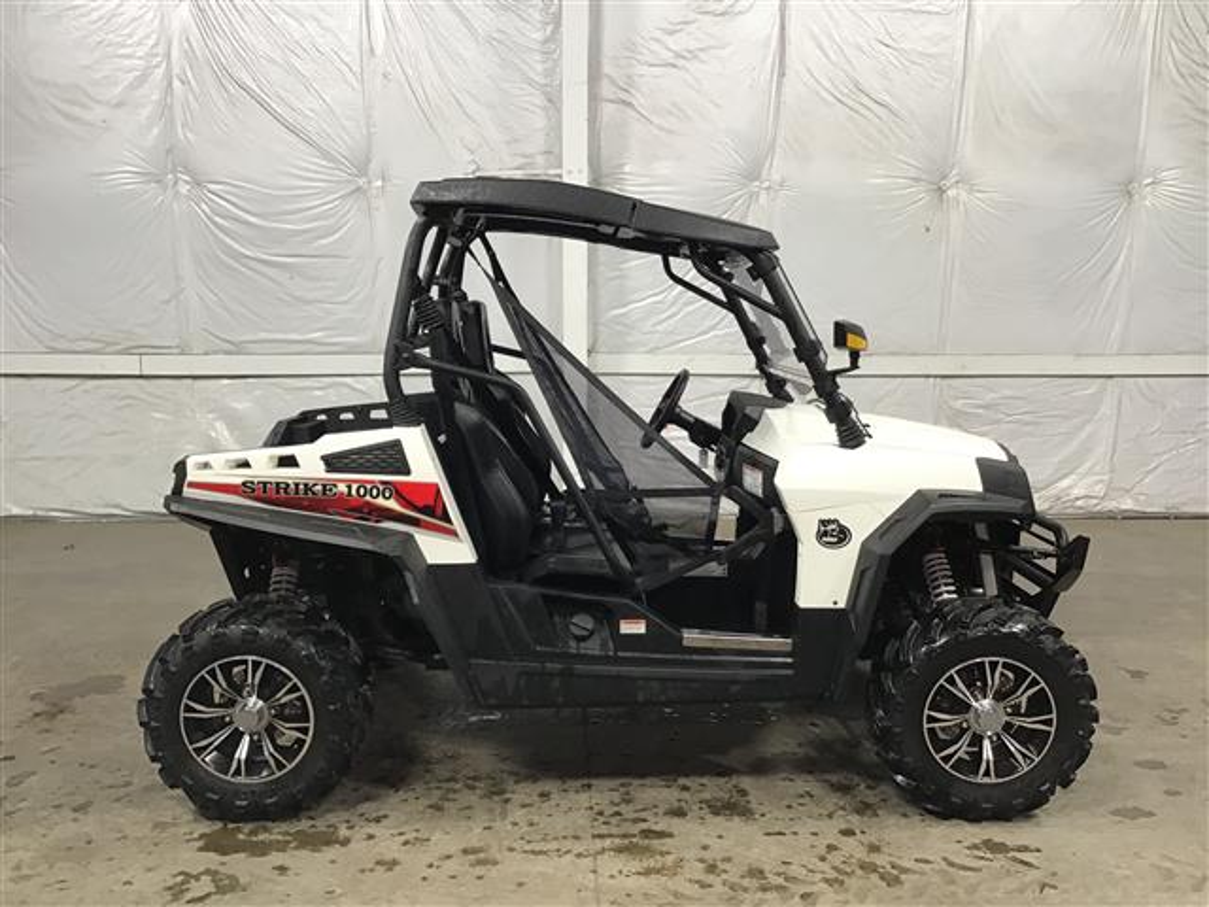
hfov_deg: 58.4
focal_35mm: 31
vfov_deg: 45.4
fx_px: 1083
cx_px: 604
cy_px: 454
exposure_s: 1/30
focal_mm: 3.3
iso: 64
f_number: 2.4
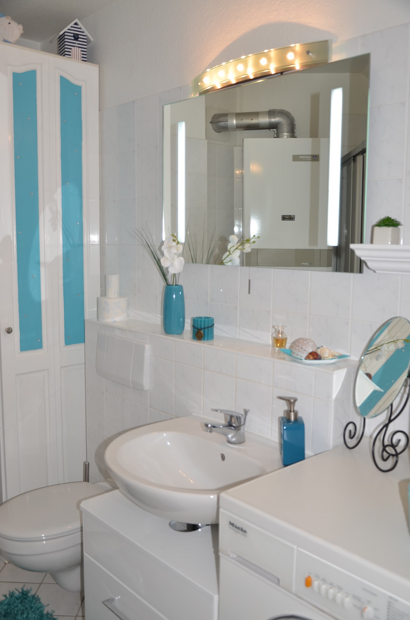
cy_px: 310
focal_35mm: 33
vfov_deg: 57.3
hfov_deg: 39.8
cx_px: 205
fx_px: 566
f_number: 3.8
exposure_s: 1/60
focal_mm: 22
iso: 100
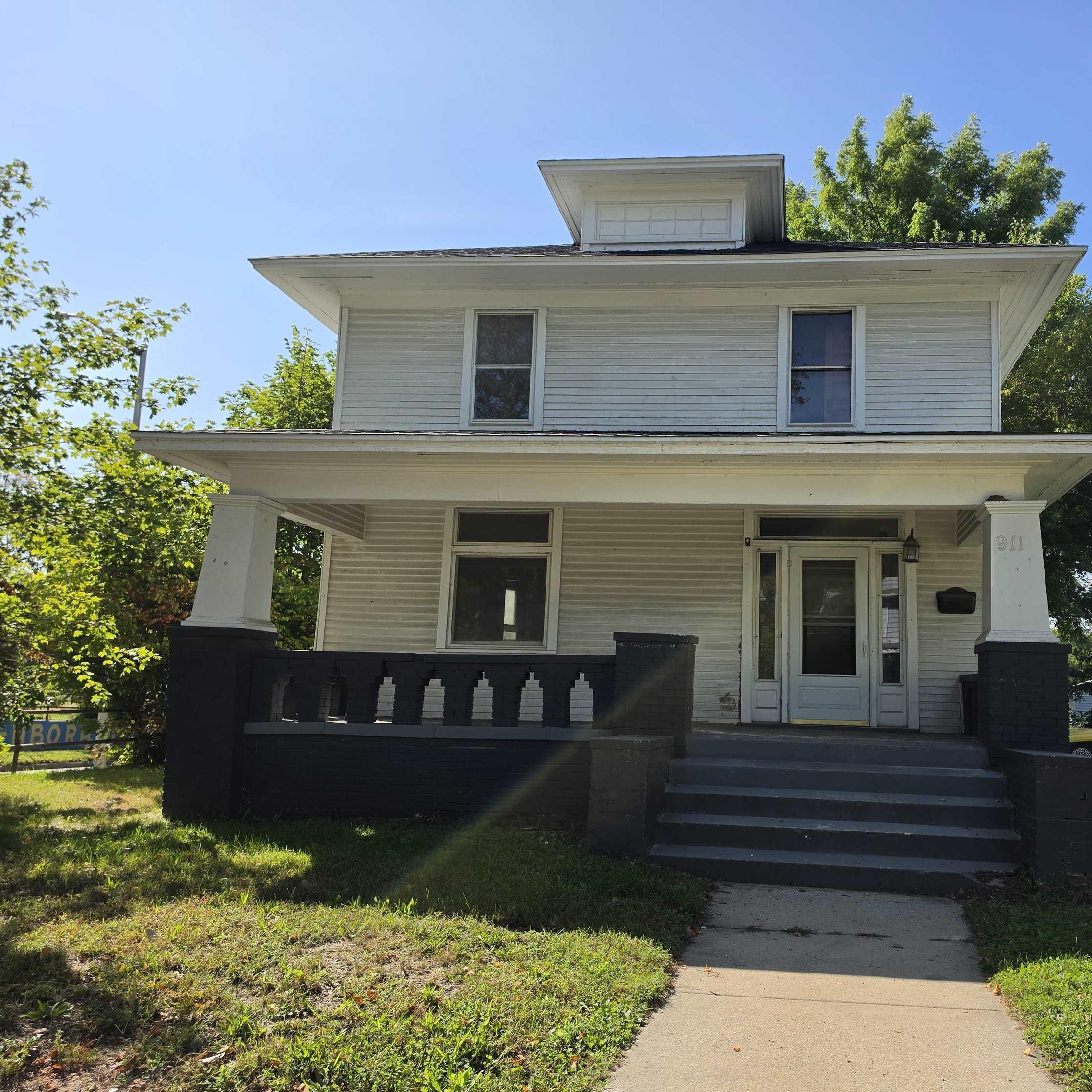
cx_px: 700
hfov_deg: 56.4
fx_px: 999
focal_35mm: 28
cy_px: 547
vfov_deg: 57.3
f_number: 1.4
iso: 64
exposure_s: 1/5445
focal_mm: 6.5
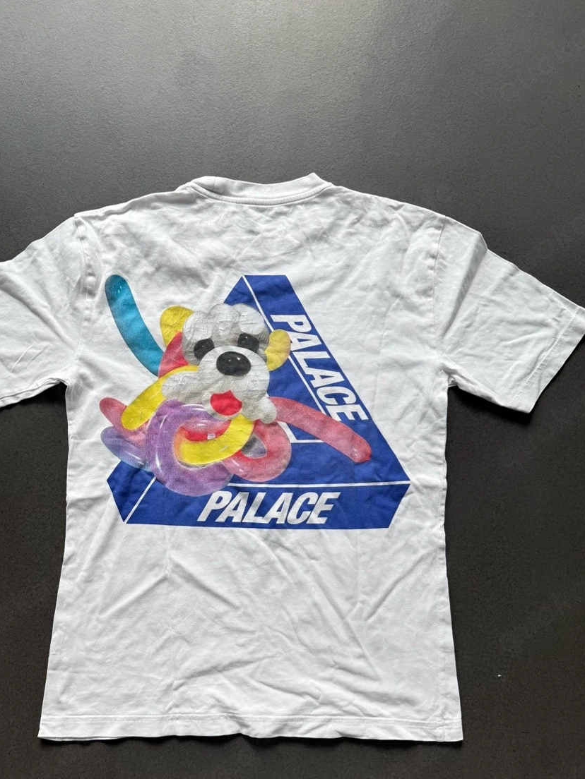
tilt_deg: -81.8
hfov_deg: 48.1
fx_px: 653
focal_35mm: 29
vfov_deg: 61.4
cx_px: 256
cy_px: 442
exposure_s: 1/868
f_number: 1.78
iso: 80
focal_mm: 6.76
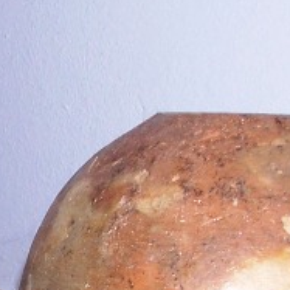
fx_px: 1251
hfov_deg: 12.9
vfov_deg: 12.9
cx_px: -65
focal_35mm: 132
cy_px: 332
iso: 80
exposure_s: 1/60
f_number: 2.8
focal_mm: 6
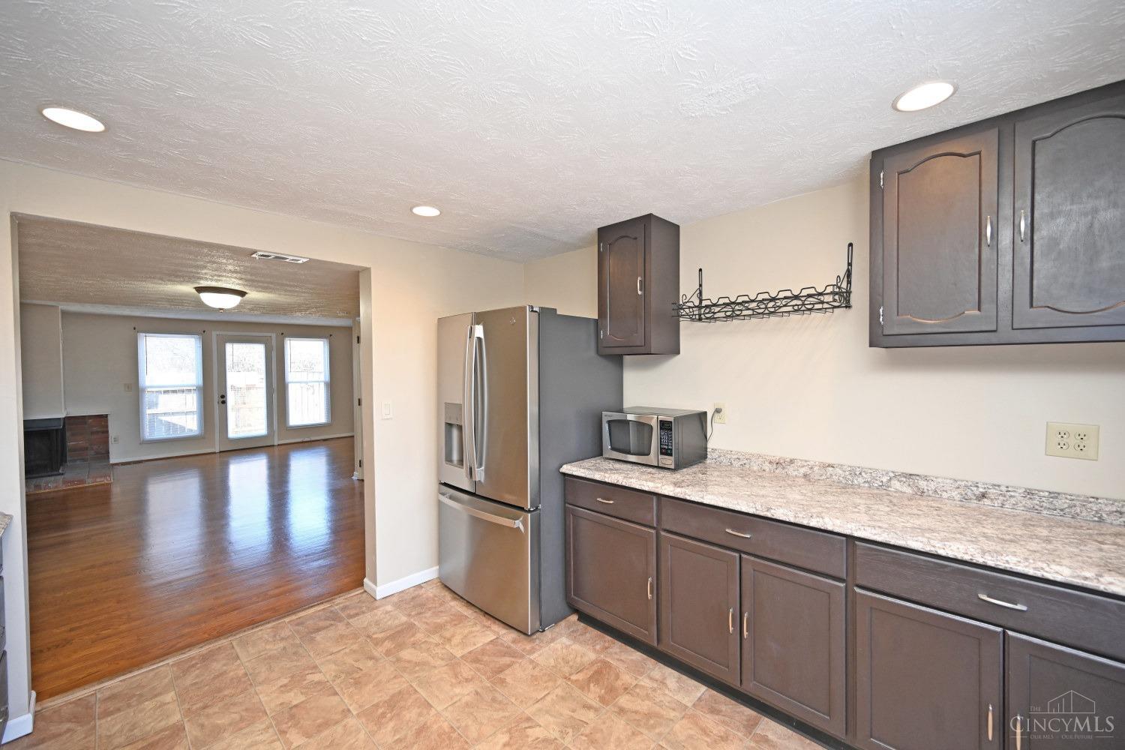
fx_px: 437
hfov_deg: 104.3
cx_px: 562
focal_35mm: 14
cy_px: 375
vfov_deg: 81.2
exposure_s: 1/60
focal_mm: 14
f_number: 4
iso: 560
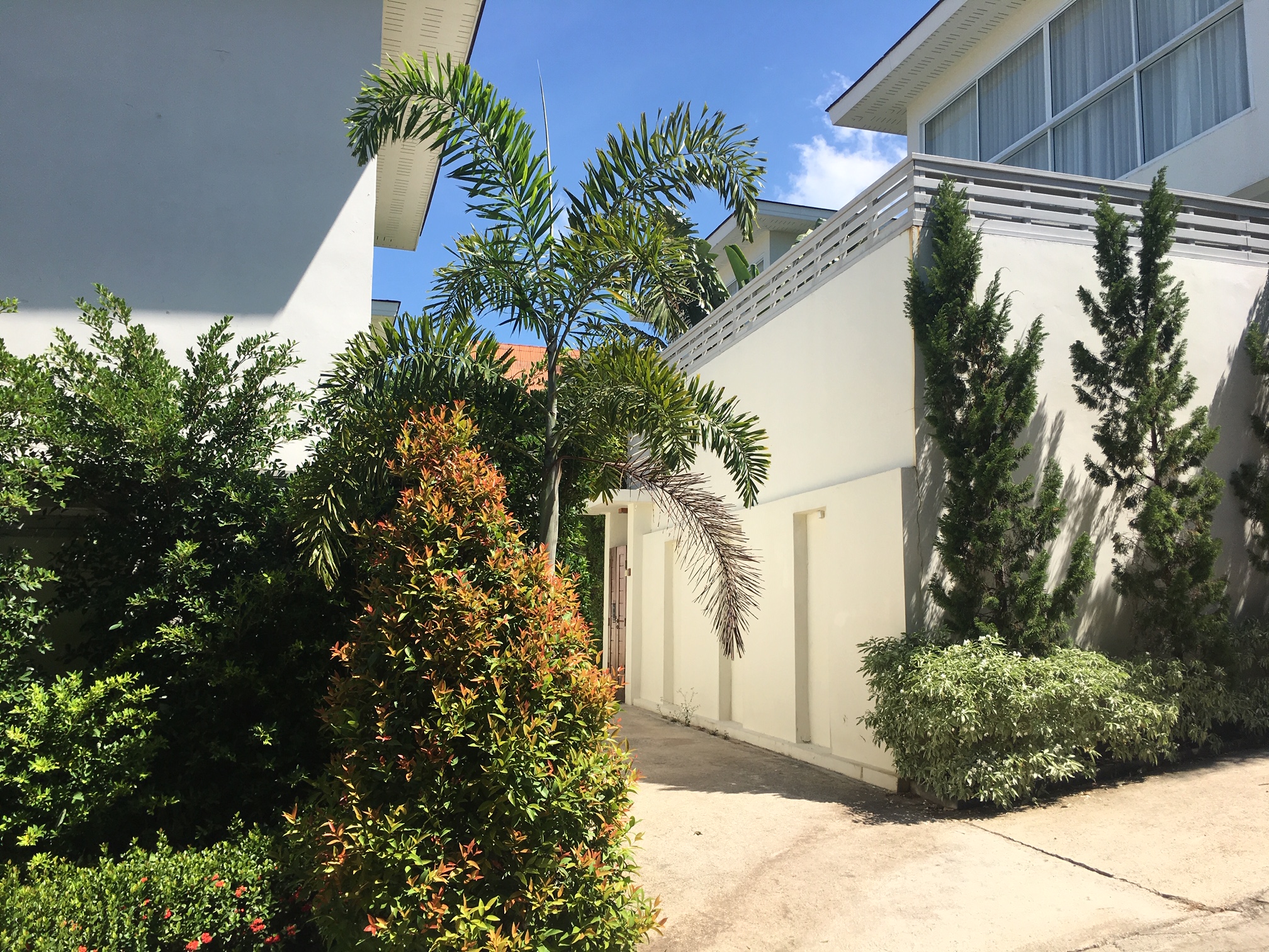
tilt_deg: +6.9
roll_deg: -2.2
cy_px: 476
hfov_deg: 61.7
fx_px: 1063
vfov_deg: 48.2
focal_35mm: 29
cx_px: 634
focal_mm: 4.15
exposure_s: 1/1538
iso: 25
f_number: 2.2
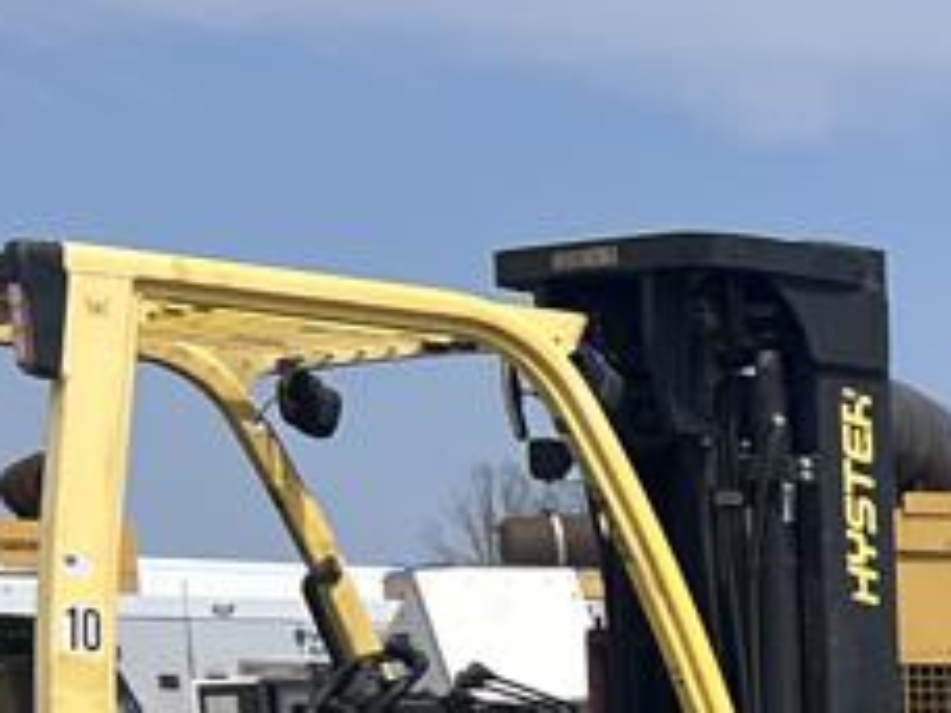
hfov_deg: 11.8
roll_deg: +0.4
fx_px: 4011
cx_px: 2040
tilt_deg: -9.0
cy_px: 1680
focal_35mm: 146
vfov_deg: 9.2
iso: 50
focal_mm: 5.7
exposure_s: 1/8696
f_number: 1.5
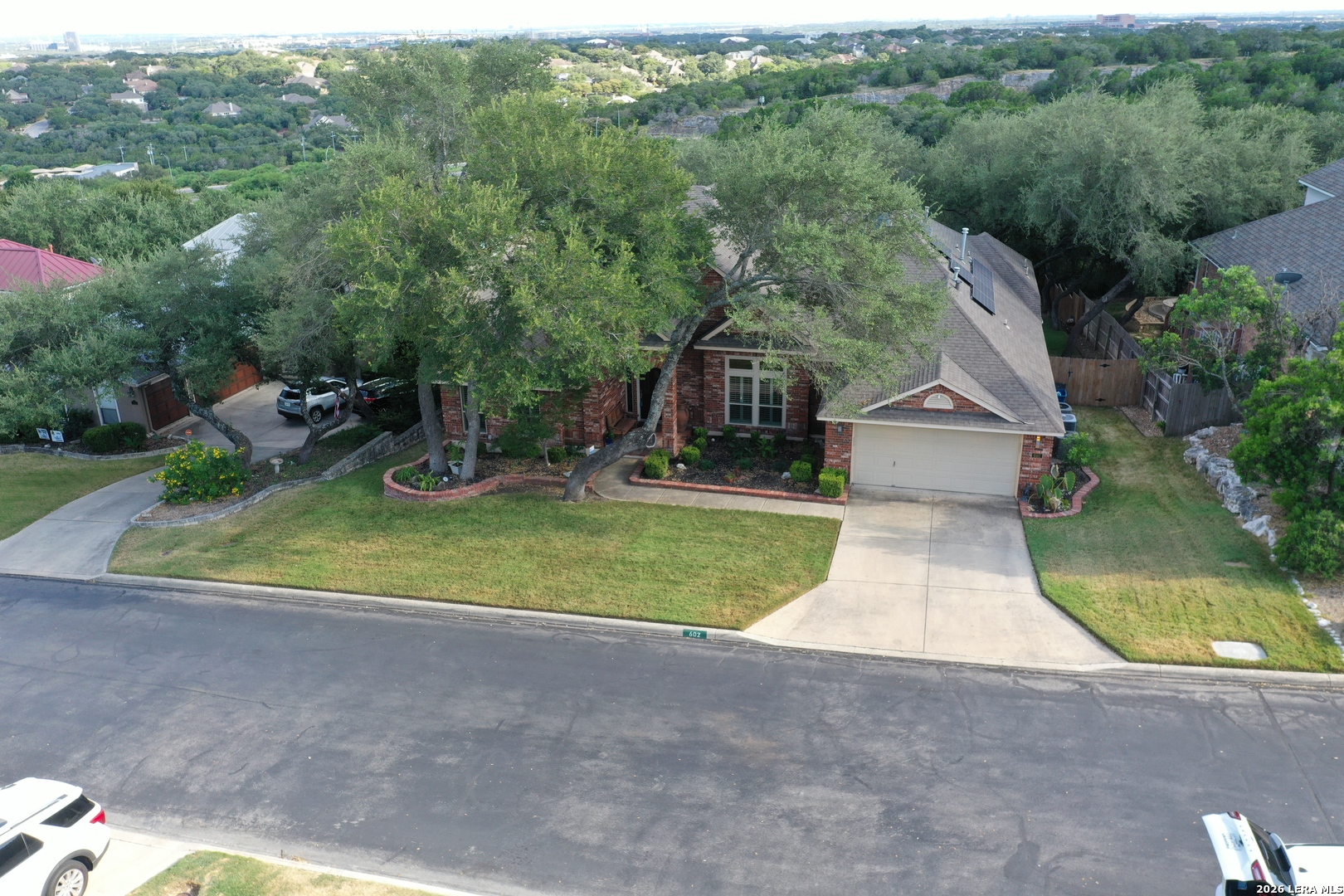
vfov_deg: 46.4
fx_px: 1045
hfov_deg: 65.5
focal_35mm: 28
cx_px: 672
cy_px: 448
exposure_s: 1/120
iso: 100
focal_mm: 10.26
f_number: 4.5
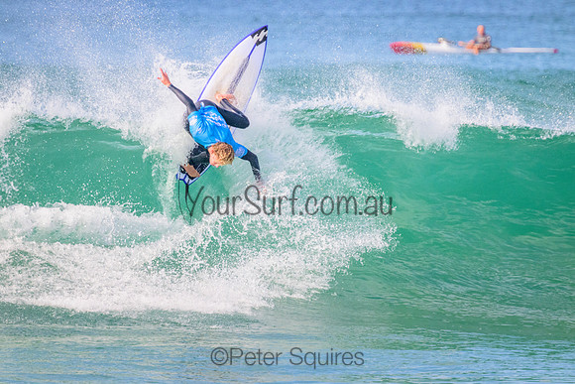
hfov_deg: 2.6
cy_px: 192
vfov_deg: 1.7
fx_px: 12780
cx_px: 288
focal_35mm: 800
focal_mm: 800
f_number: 11
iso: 2800
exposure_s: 1/2000
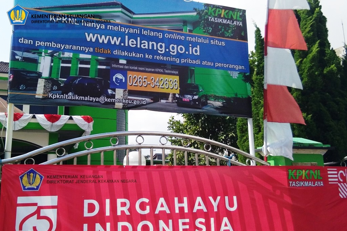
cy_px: 116
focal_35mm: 75
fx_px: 723
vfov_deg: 18.2
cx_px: 174
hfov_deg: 27.0
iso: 3200
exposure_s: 1/9
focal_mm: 50
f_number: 5.6
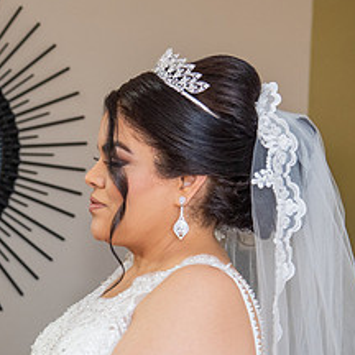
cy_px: 314
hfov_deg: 11.6
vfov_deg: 12.0
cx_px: -165
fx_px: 1671
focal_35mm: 144
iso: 640
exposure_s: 1/125
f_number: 5.6
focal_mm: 55
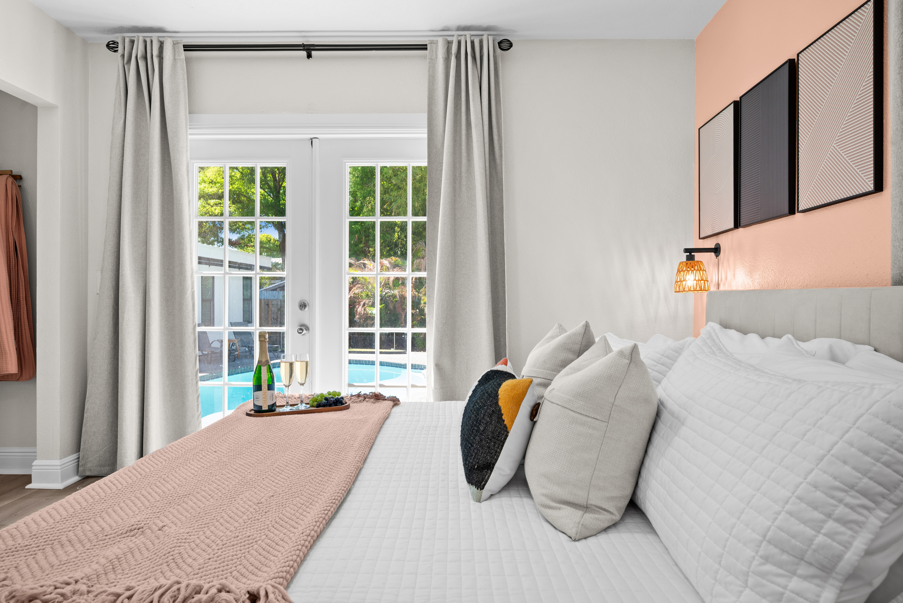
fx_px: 527
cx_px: 452
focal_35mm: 21
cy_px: 302
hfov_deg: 81.2
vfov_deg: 59.5
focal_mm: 21
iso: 320
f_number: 8
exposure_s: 1/5
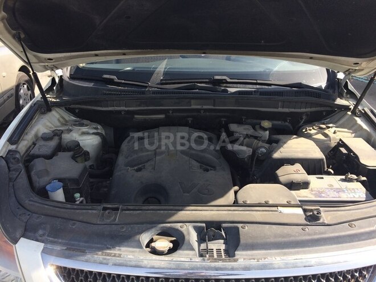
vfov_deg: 48.2
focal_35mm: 29
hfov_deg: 61.7
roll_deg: -1.2
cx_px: 188
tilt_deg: -27.3
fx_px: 315
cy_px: 141
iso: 32
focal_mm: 4.15
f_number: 2.2
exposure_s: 1/651
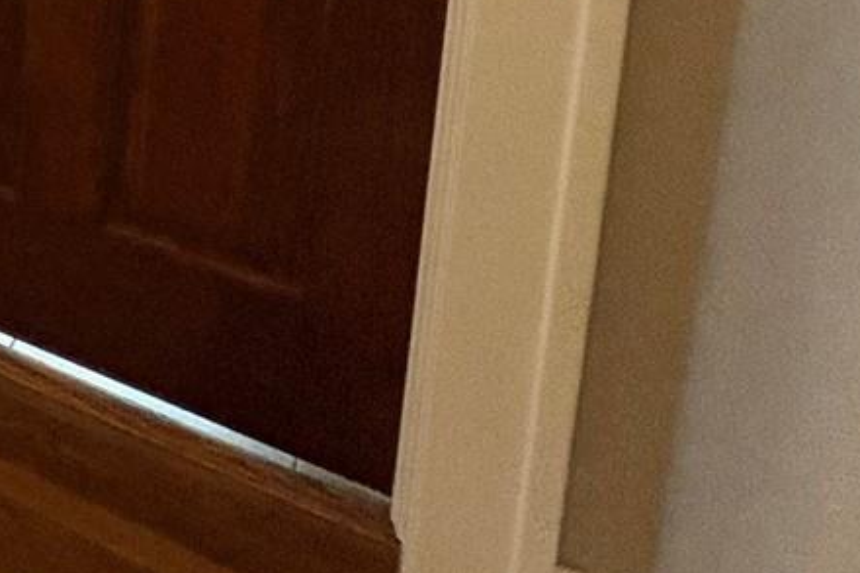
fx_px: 1266
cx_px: -643
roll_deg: +2.6
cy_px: -356
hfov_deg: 23.0
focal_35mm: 53
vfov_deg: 20.6
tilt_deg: -7.8
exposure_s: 1/60
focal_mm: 2.22
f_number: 2.2
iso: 500
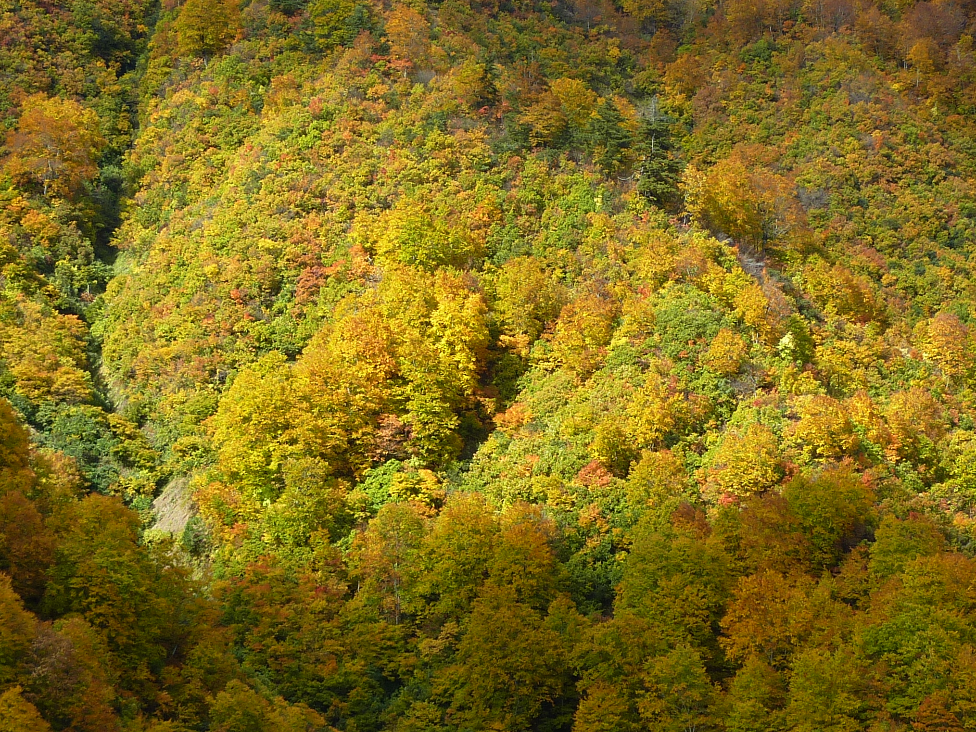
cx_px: 490
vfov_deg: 13.8
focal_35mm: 107
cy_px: 365
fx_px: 3017
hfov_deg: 18.4
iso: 80
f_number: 3.9
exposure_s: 1/250
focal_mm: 9.7
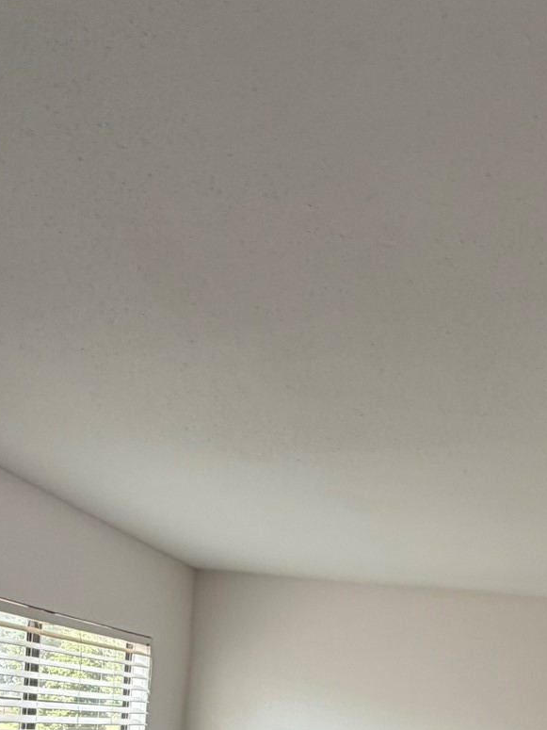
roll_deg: -6.7
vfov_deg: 41.7
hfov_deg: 37.2
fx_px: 780
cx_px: 445
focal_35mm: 37
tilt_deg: -1.9
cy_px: 770
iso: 100
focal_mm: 2.22
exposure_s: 1/121
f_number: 2.2
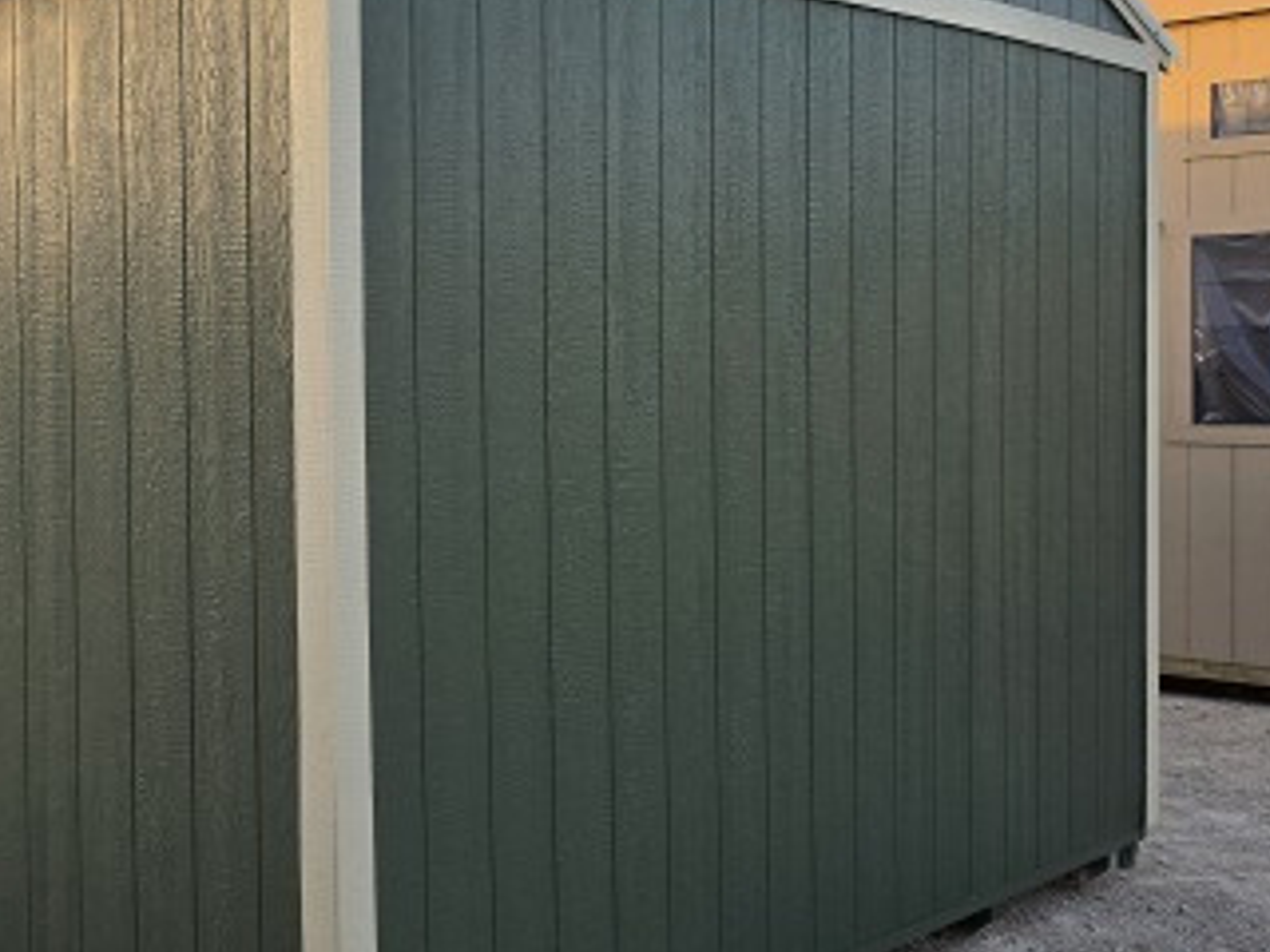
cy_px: 416
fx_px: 1688
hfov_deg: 38.9
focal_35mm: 46
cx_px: 179
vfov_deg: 31.5
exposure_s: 1/197
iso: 10
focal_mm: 6.5
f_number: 1.4
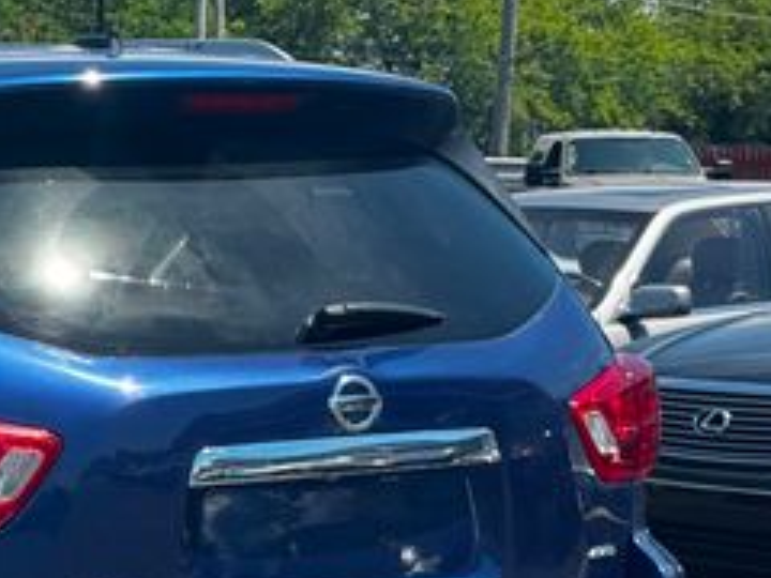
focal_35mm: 128
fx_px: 2851
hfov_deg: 15.0
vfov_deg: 11.5
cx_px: -64
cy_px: 495
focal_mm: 6.76
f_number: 1.78
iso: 64
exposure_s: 1/2179
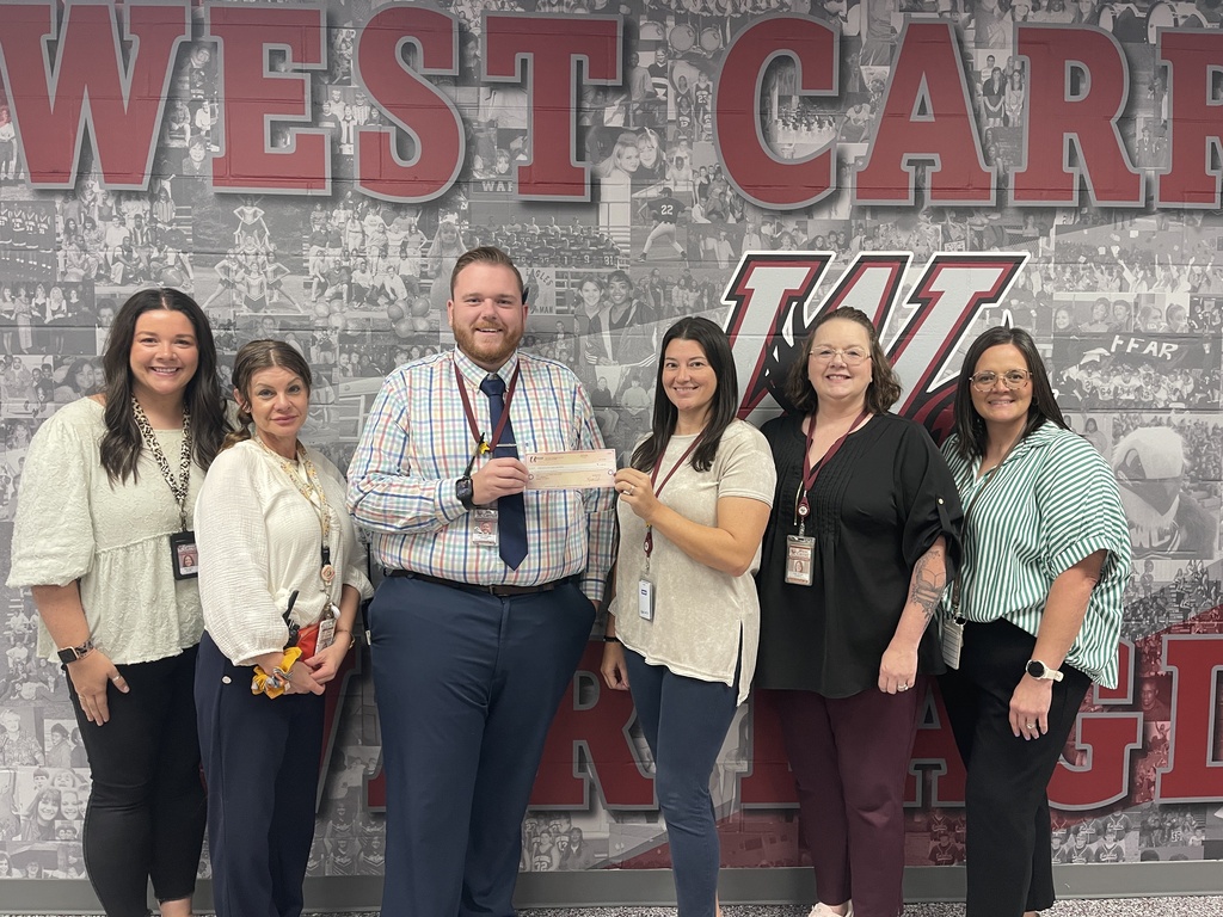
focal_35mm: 25
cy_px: 458
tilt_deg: -3.4
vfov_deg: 54.9
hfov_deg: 69.4
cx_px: 612
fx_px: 883
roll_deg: -0.5
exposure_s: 1/60
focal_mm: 5.1
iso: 160
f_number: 1.6
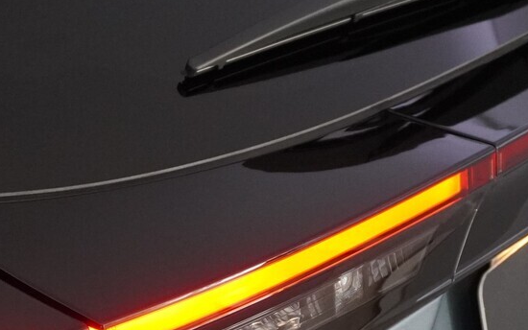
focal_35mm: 94
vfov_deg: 13.3
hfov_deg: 21.9
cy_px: 451
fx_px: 1360
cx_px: 204
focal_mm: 21
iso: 2000
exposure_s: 1/160
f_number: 4
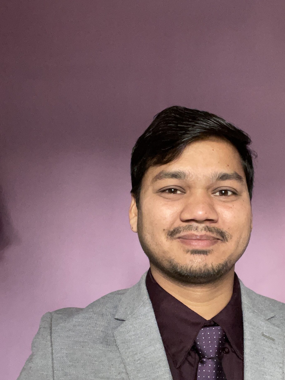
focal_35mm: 42
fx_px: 461
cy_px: 235
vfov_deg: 44.5
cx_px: 188
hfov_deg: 34.0
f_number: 2.2
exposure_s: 1/40
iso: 400
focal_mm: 2.71
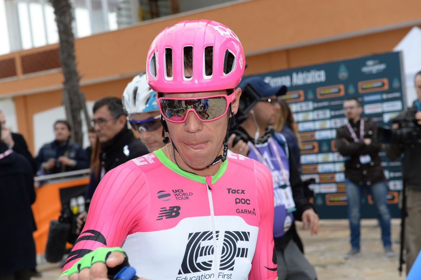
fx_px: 818
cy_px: 140
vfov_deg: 19.4
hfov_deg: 28.9
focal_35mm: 70
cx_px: 210
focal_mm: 70
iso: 200
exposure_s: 1/250
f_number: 7.1
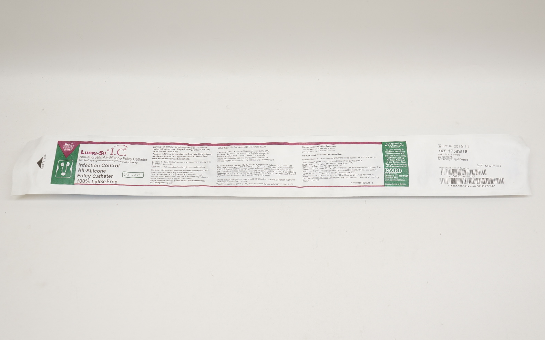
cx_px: 272
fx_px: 528
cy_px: 167
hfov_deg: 54.6
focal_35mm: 36
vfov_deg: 35.8
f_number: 6.3
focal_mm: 23
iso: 400
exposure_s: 1/80
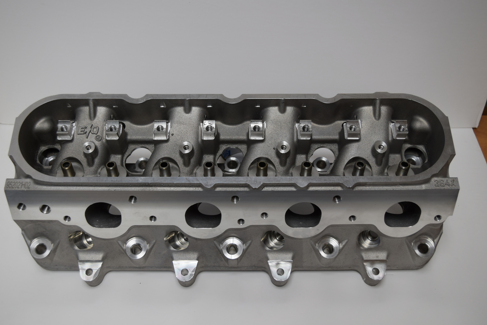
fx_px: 541
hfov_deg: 48.5
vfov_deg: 33.4
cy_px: 164
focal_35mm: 40
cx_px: 238
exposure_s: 1/100
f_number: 5
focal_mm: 26
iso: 400
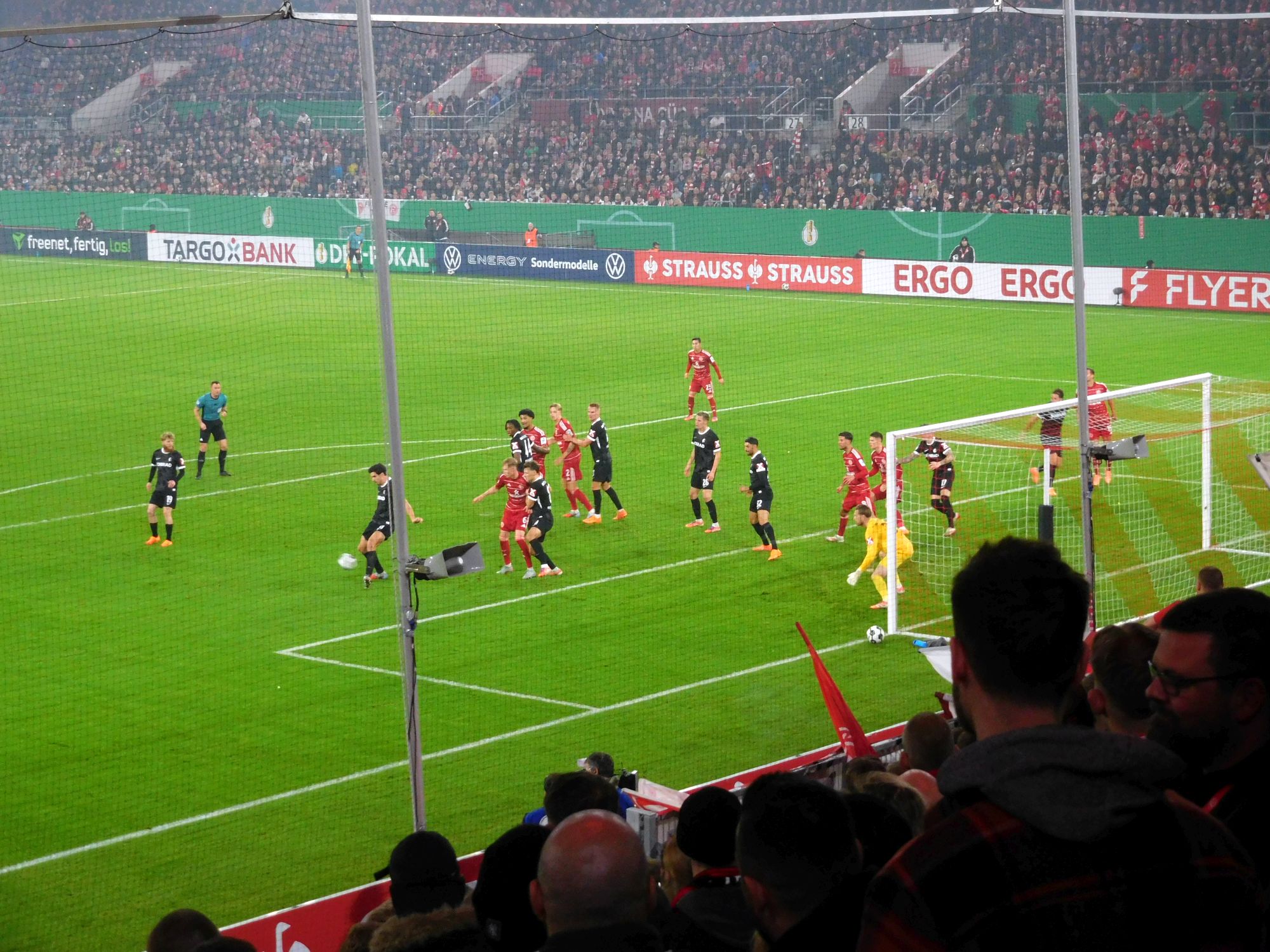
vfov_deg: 18.4
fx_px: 2935
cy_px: 476
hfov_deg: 24.4
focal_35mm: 80
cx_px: 635
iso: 400
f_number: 4.6
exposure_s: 1/100
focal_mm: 14.3
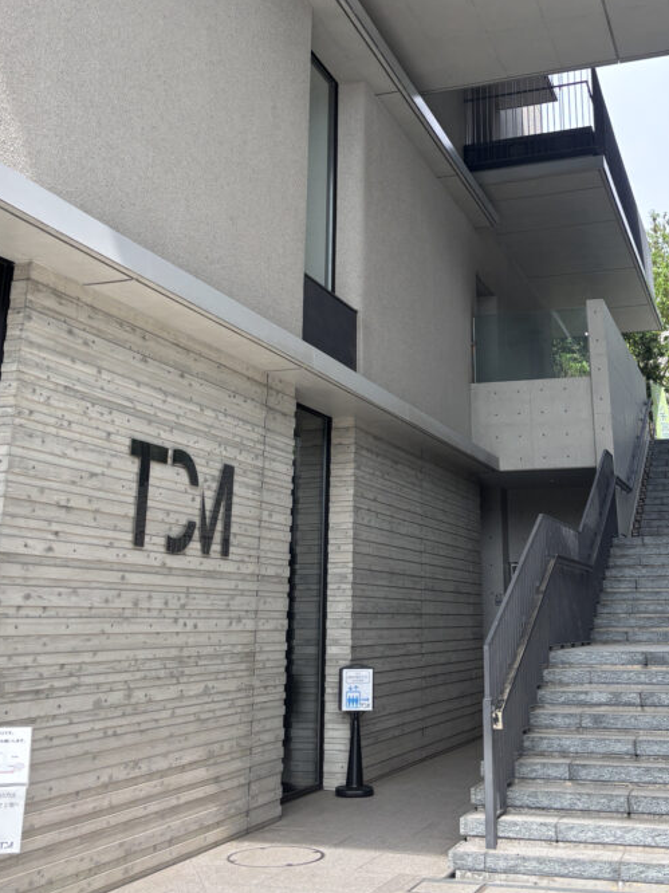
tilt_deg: +15.9
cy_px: 286
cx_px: 421
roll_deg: +1.8
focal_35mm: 40
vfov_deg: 46.0
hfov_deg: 35.7
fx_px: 1031
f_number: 1.6
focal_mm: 5.96
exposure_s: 1/927
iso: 50
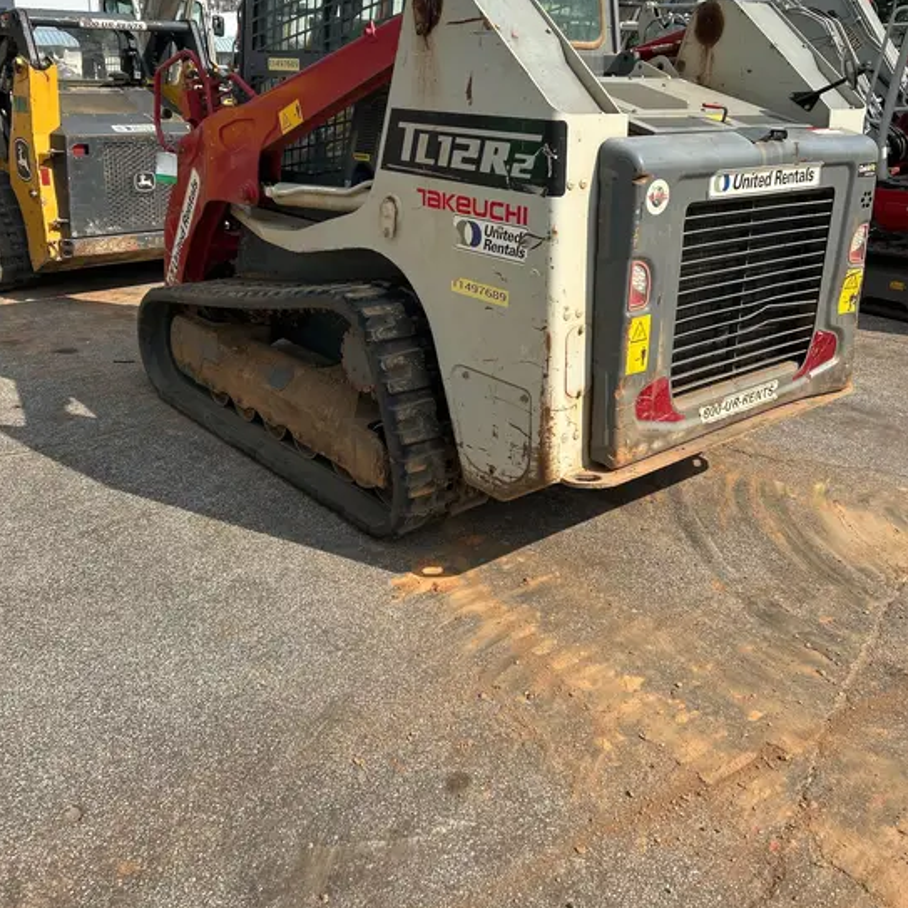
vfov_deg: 51.9
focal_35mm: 31
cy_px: 329
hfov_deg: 52.5
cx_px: 450
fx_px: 920
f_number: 1.5
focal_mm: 5.7
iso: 50
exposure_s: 1/4115
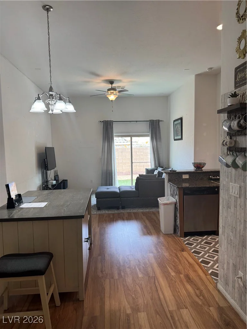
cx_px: 124
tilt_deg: -4.7
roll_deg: +2.4
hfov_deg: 56.8
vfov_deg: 71.6
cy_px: 164
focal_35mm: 24
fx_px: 228
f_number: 1.78
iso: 160
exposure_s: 1/120
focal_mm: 6.76
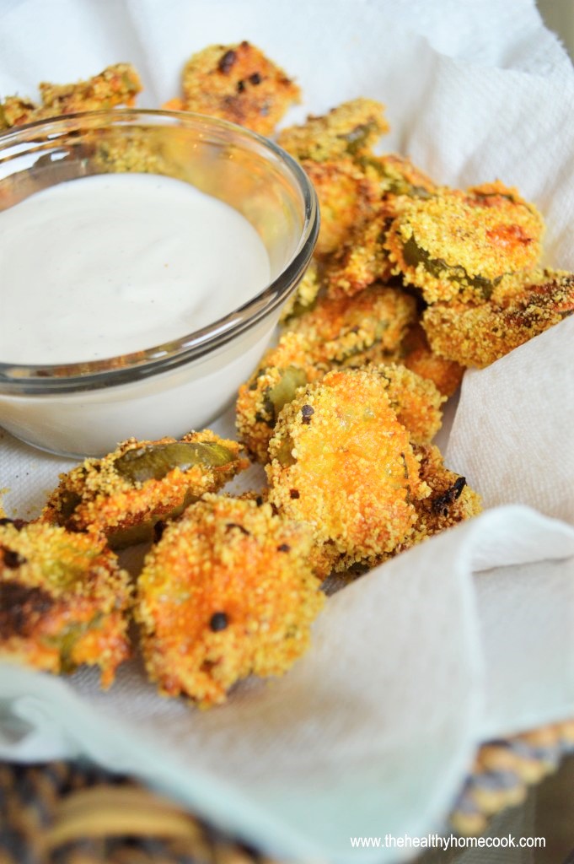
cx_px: 287
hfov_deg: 39.9
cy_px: 432
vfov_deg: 57.3
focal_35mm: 33
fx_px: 791
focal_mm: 22
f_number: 3.8
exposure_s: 1/100
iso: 400
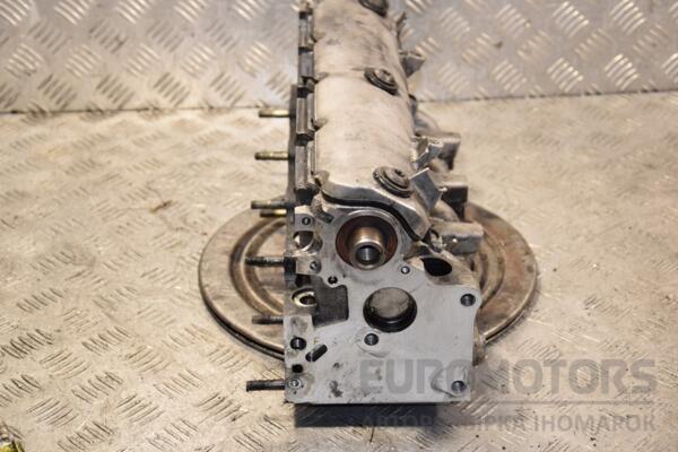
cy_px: 226
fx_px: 1356
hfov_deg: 28.1
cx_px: 339
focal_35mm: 72
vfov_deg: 18.9
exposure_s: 1/200
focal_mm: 48
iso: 800
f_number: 5.6
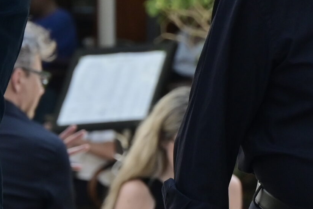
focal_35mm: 719
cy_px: 83
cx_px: 380
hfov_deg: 2.9
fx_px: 6252
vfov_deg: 1.9
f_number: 9
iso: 500
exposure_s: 1/200
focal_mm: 155
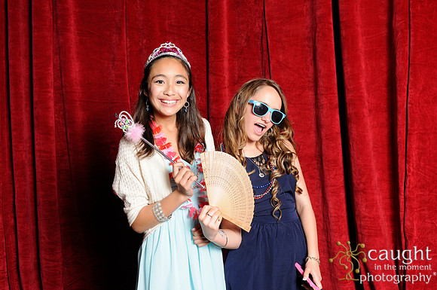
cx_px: 218
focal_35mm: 42
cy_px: 145
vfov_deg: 31.8
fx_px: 509
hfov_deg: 46.5
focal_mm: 28
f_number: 8
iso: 400
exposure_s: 1/60
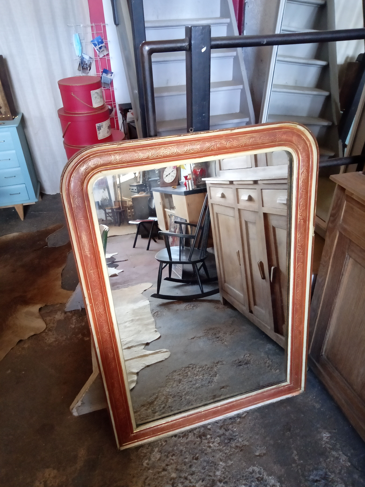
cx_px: 182
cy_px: 244
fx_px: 366
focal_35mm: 26
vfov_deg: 67.3
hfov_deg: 53.1
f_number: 2.2
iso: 882
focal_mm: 3.46
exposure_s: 1/20
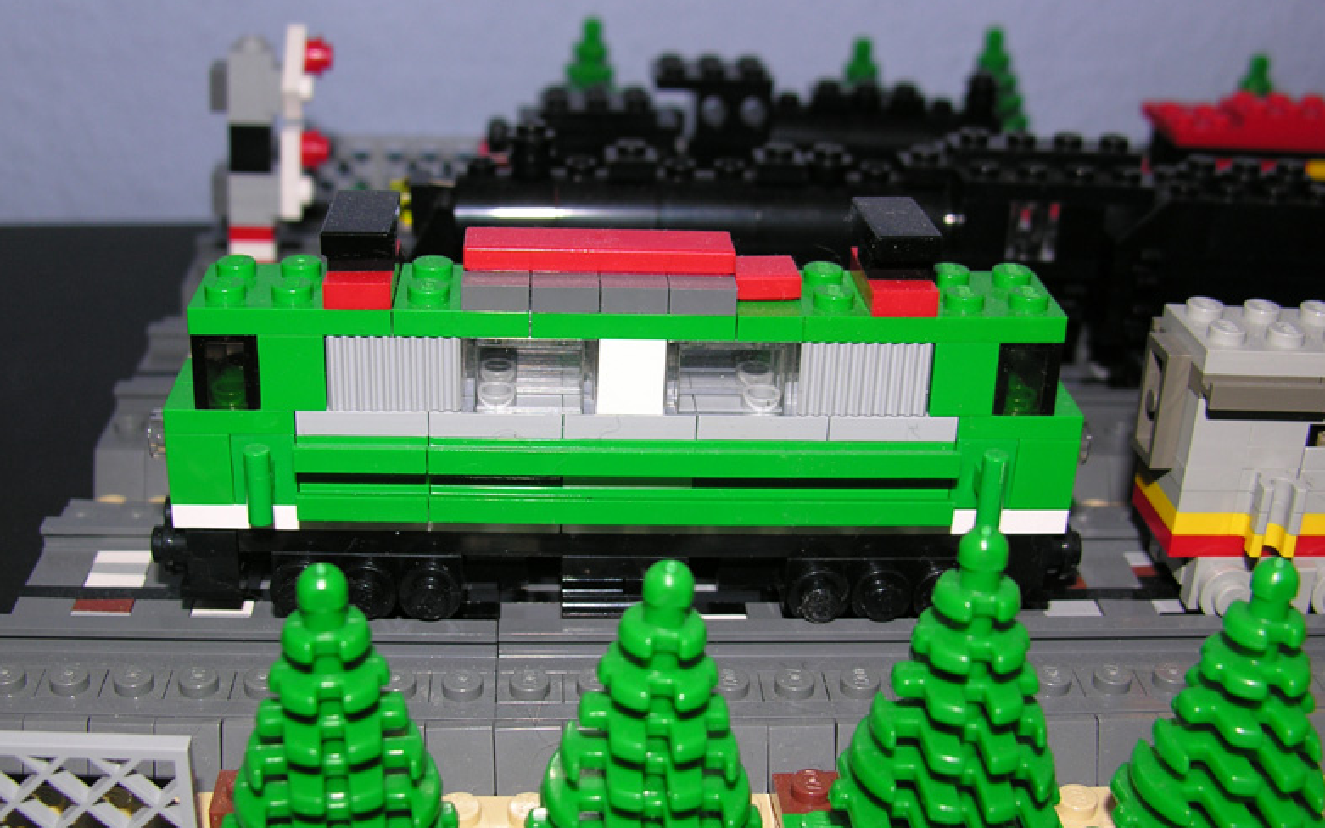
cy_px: 421
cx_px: 650
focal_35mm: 38
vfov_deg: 33.6
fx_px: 1372
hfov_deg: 51.5
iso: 50
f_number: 2.8
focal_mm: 8.9
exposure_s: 1/60.1
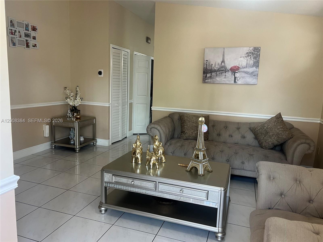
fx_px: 243
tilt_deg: -8.5
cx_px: 162
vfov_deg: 53.1
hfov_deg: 67.3
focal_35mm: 26
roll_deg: -1.9
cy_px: 121
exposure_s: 1/60
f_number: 1.5
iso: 125
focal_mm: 5.7
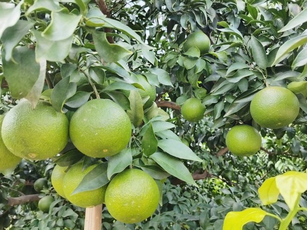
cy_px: 115
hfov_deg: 73.9
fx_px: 204
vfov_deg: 58.9
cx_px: 154
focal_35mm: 23
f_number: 1.9
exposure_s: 1/100
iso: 260
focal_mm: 5.52
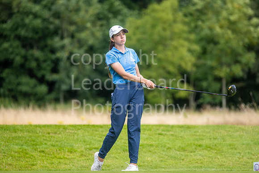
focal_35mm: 300
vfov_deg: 4.6
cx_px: 130
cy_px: 86
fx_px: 2159
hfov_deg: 6.9
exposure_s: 1/640
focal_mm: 300
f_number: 5
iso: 200
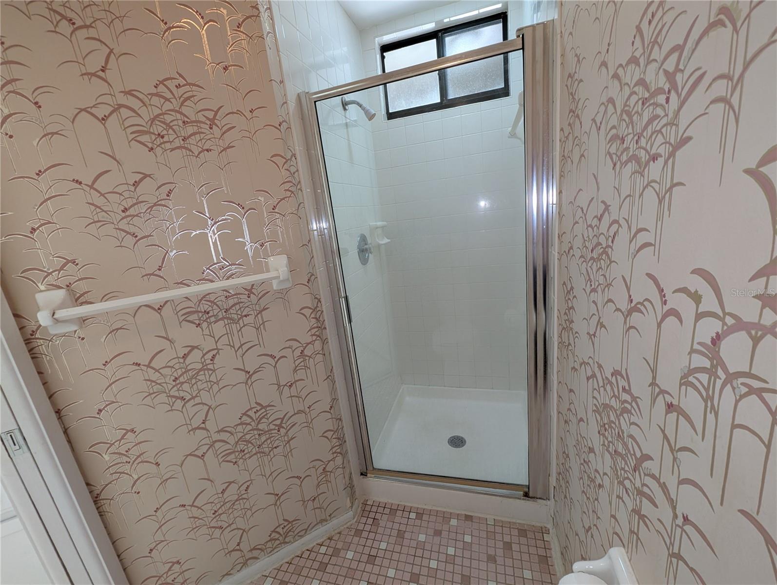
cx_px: 388
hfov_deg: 106.1
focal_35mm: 13
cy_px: 292
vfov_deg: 90.1
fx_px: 292
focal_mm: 1.95
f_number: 2.2
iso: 208
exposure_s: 1/60
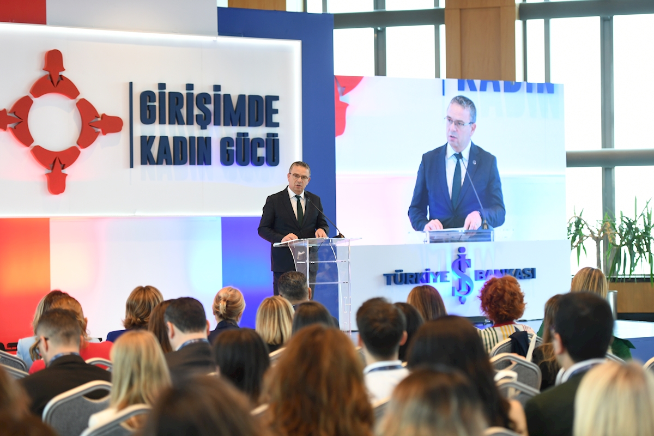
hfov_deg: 23.6
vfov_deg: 15.9
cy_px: 218
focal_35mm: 86
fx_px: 1562
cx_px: 327
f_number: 3.2
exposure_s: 1/160
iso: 800
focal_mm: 86
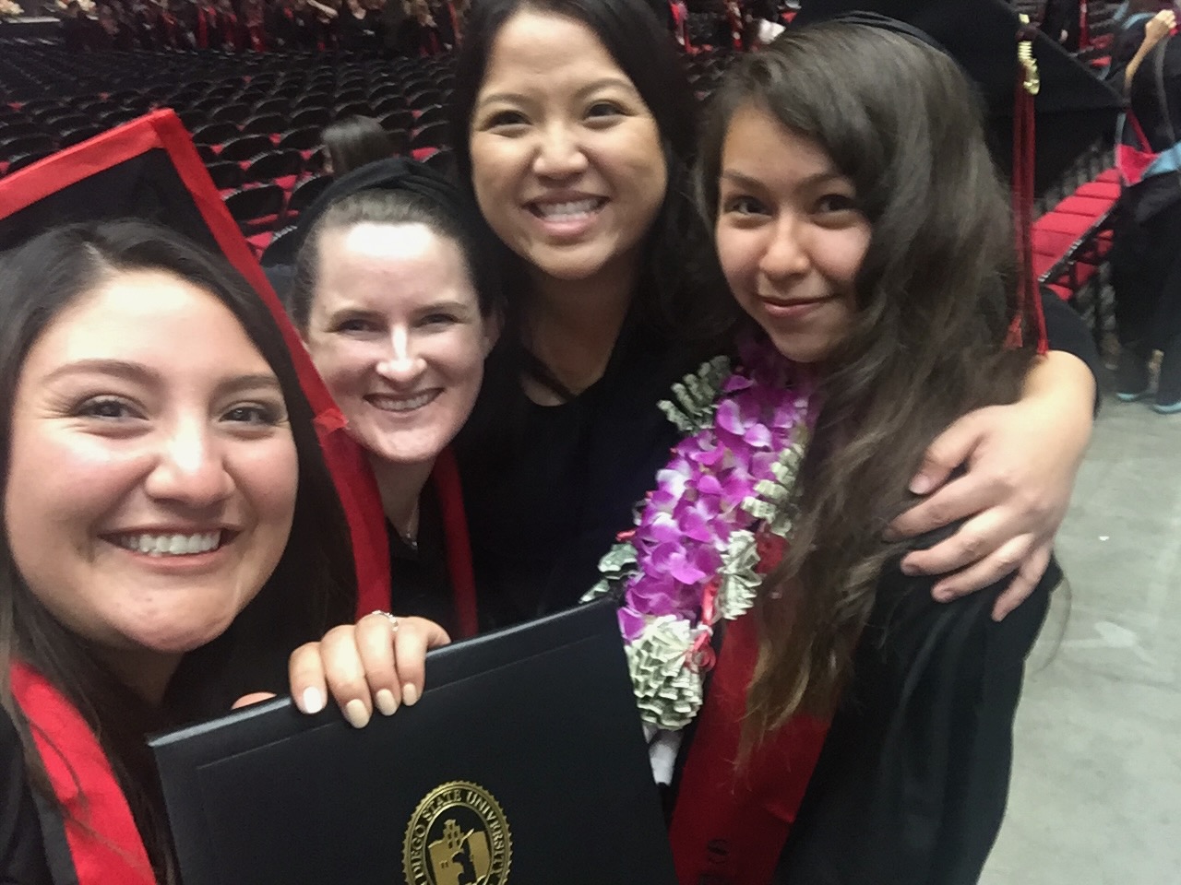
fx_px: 1058
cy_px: 442
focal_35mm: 31
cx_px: 590
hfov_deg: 58.4
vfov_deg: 45.4
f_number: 2.2
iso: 200
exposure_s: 1/30
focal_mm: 2.65
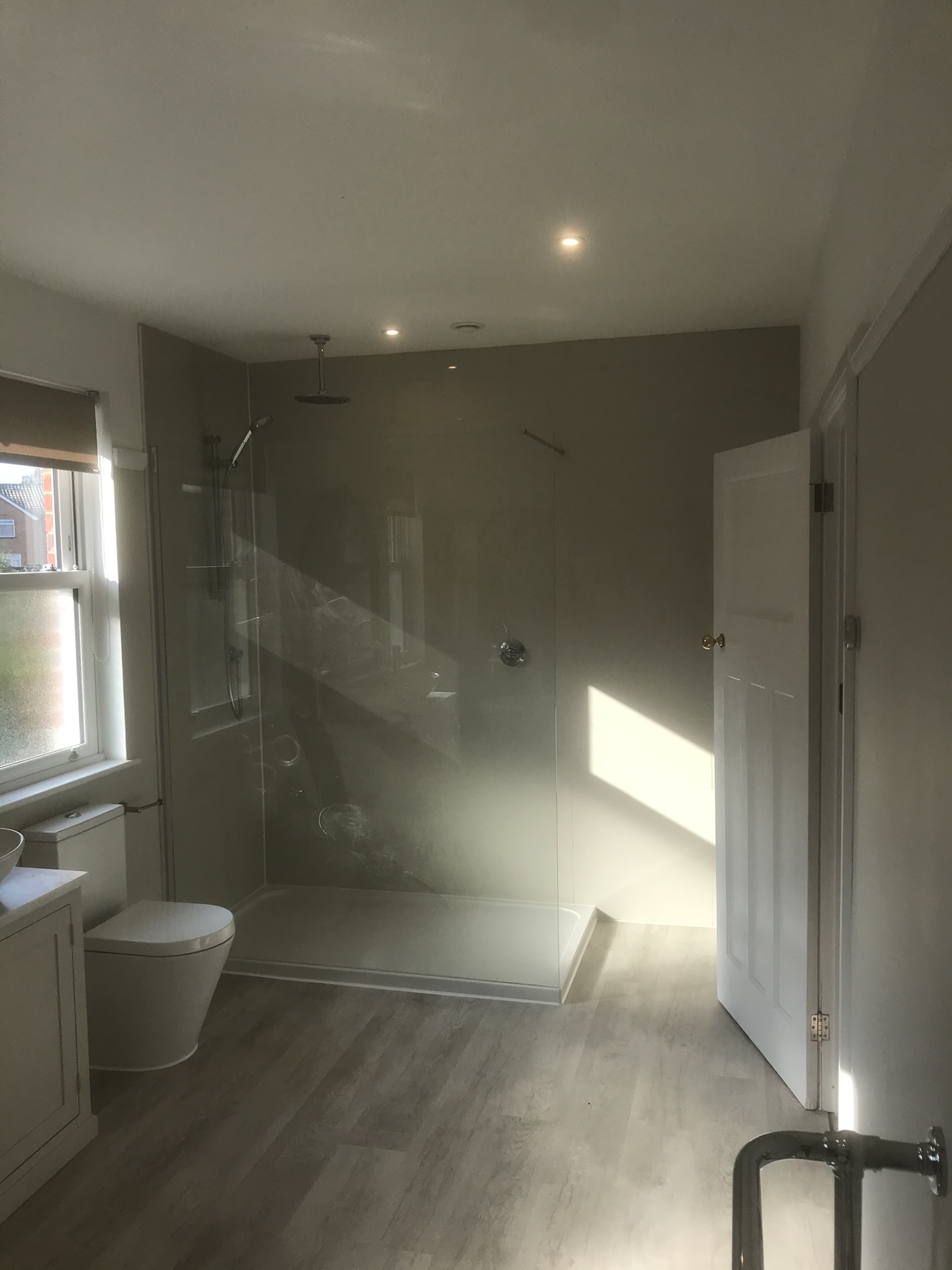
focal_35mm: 28
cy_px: 635
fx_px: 1027
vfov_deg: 63.4
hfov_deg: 49.7
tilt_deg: -3.3
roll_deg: +1.2
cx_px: 476
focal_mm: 3.99
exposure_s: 1/354
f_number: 1.8
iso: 20
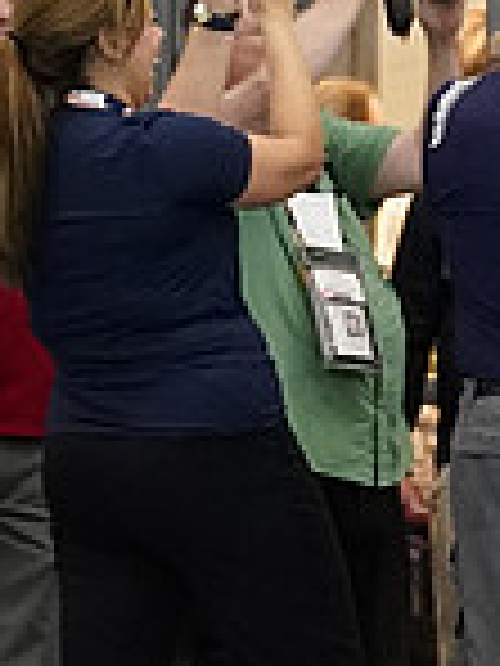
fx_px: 14887
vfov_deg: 2.6
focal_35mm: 773
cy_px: 230
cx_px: 1230
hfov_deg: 1.9
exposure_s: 1/800
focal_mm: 137
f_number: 4
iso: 8000
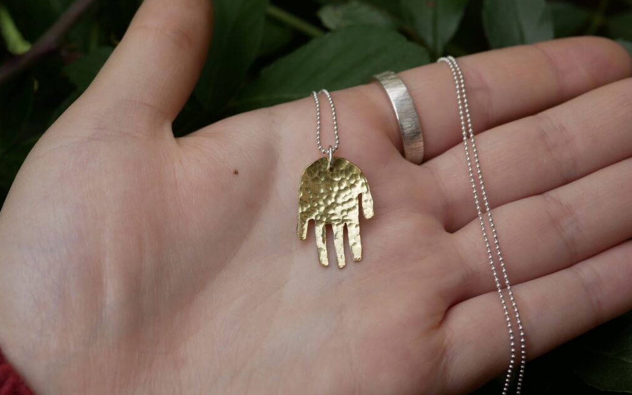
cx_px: 320
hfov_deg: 37.5
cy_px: 220
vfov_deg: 23.9
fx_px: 930
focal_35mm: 54
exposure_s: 1/1000
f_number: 4
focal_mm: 25
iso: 200
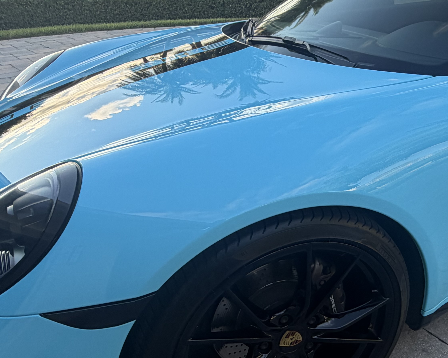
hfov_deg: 49.3
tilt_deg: -29.2
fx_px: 464
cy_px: 207
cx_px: 341
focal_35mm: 35
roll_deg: +2.2
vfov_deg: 42.1
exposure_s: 1/197
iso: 40
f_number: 2.2
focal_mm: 2.22
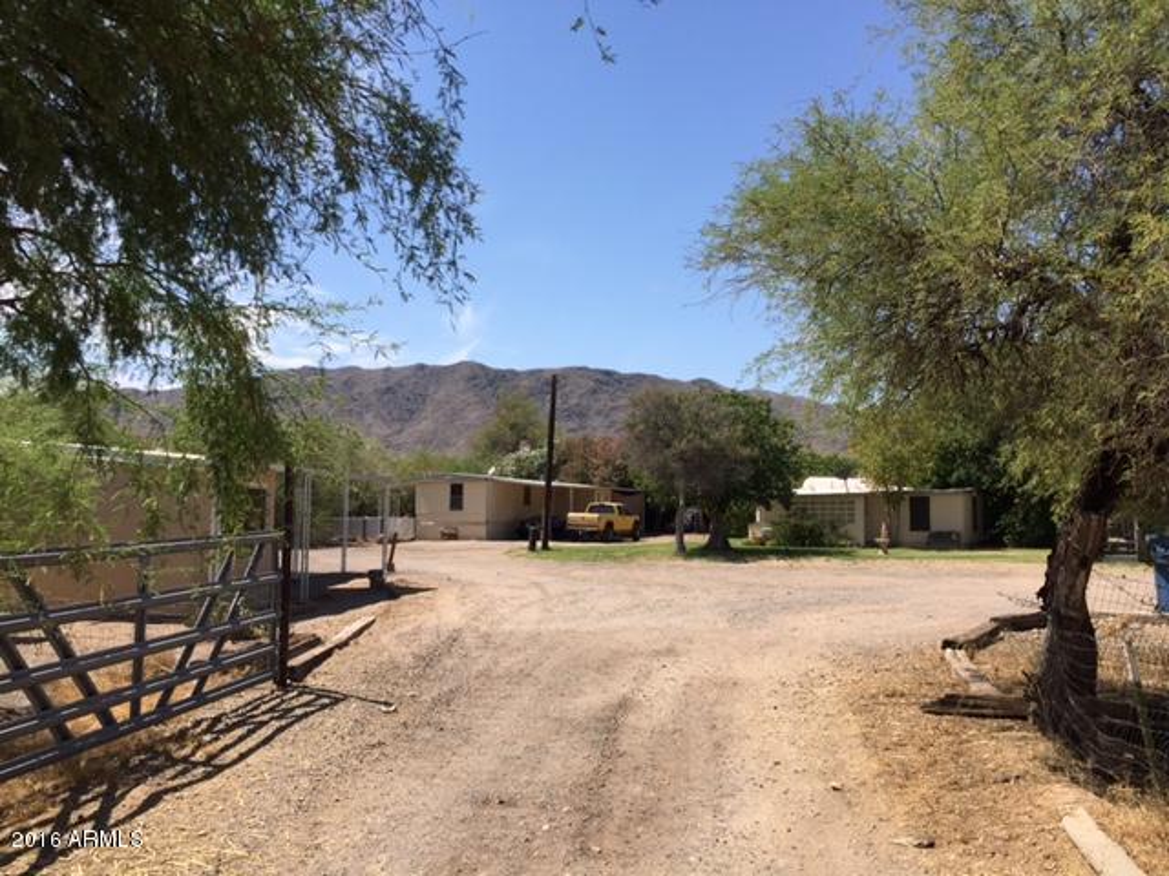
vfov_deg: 48.2
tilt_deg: +4.6
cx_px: 584
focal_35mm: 29
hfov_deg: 61.7
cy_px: 438
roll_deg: -1.1
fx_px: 979
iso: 32
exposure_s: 1/1980
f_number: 2.2
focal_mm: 4.15
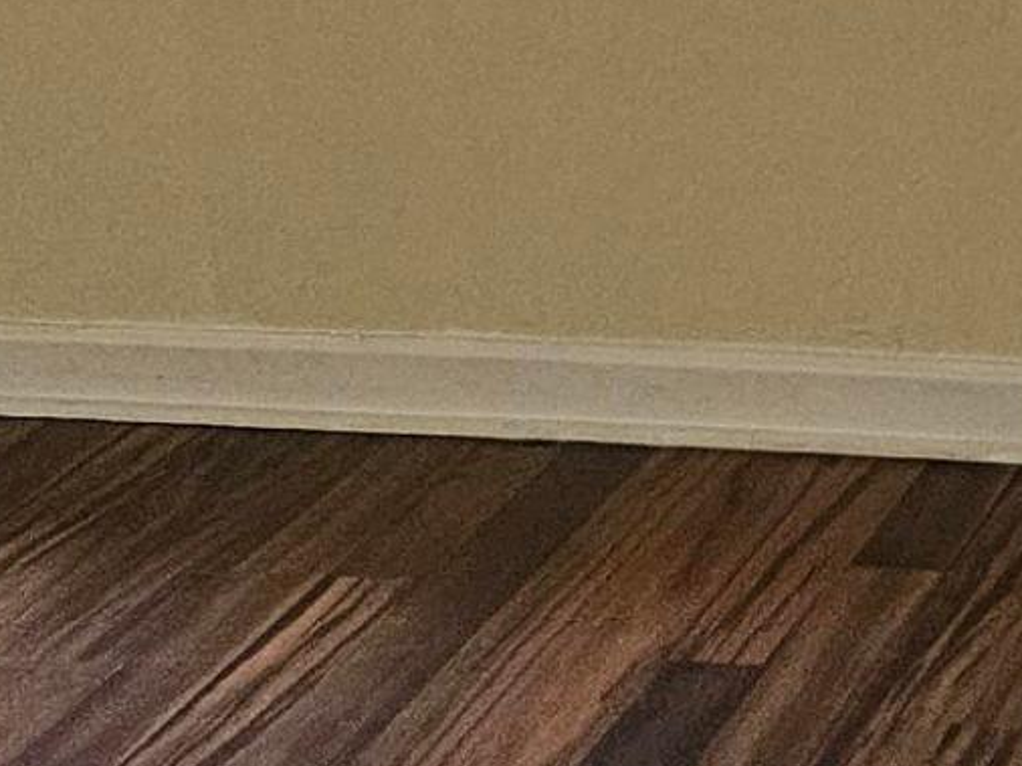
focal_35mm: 131
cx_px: 1333
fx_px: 3866
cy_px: -544
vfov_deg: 10.7
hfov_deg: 14.4
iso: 800
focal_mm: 5.4
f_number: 1.8
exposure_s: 1/170
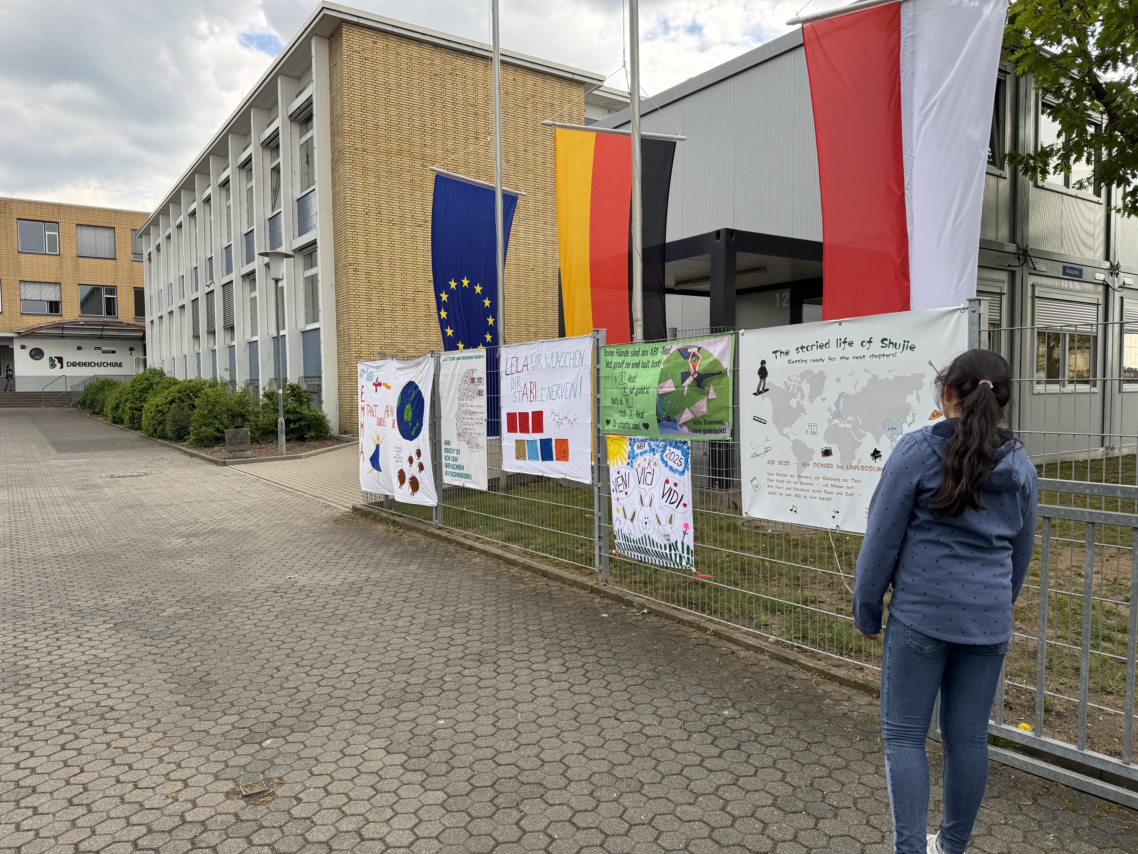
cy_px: 427
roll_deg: -0.5
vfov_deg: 56.8
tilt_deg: -3.1
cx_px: 569
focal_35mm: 24
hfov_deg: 71.6
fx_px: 789
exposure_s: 1/535
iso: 80
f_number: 1.78
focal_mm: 6.76
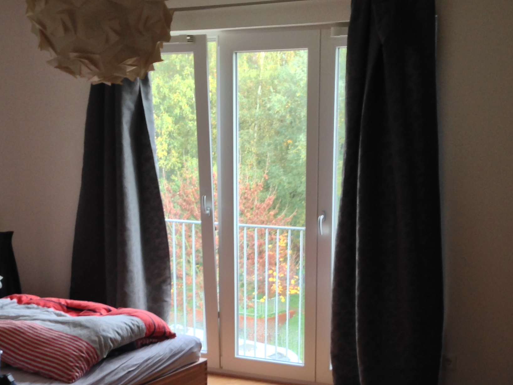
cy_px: 355
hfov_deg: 29.4
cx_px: 256
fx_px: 978
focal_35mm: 66
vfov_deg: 21.7
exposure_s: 1/24
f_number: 2.4
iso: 50
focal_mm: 4.12
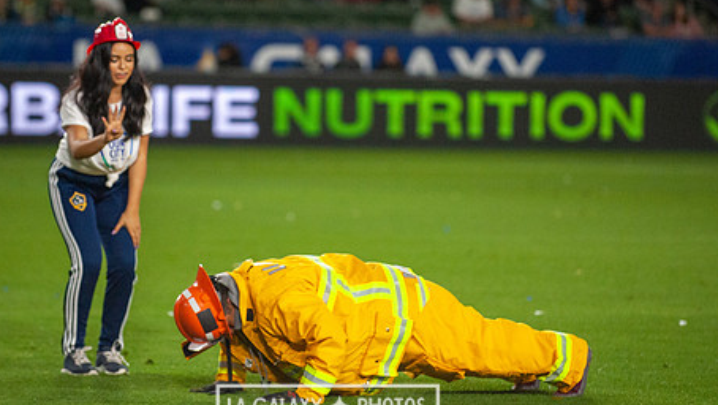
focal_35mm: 254
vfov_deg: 4.8
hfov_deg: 8.5
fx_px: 4839
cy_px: 168
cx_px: 327
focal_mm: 190
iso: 3200
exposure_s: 1/2500
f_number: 2.8
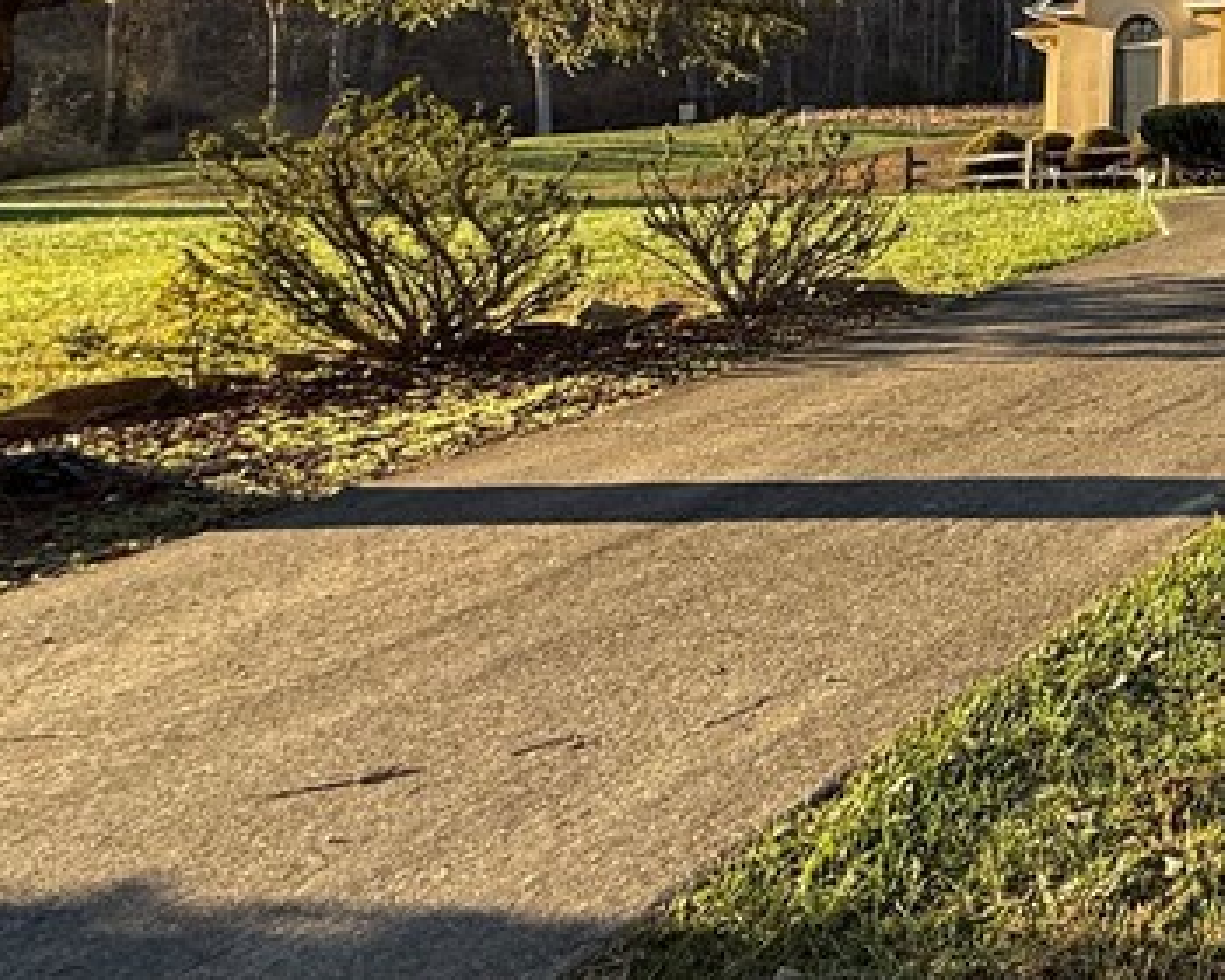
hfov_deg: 33.3
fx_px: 1450
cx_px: 1603
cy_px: 91
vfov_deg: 35.1
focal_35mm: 40
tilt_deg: +7.4
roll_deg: -0.3
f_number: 2.2
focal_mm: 2.22
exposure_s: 1/383
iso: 50
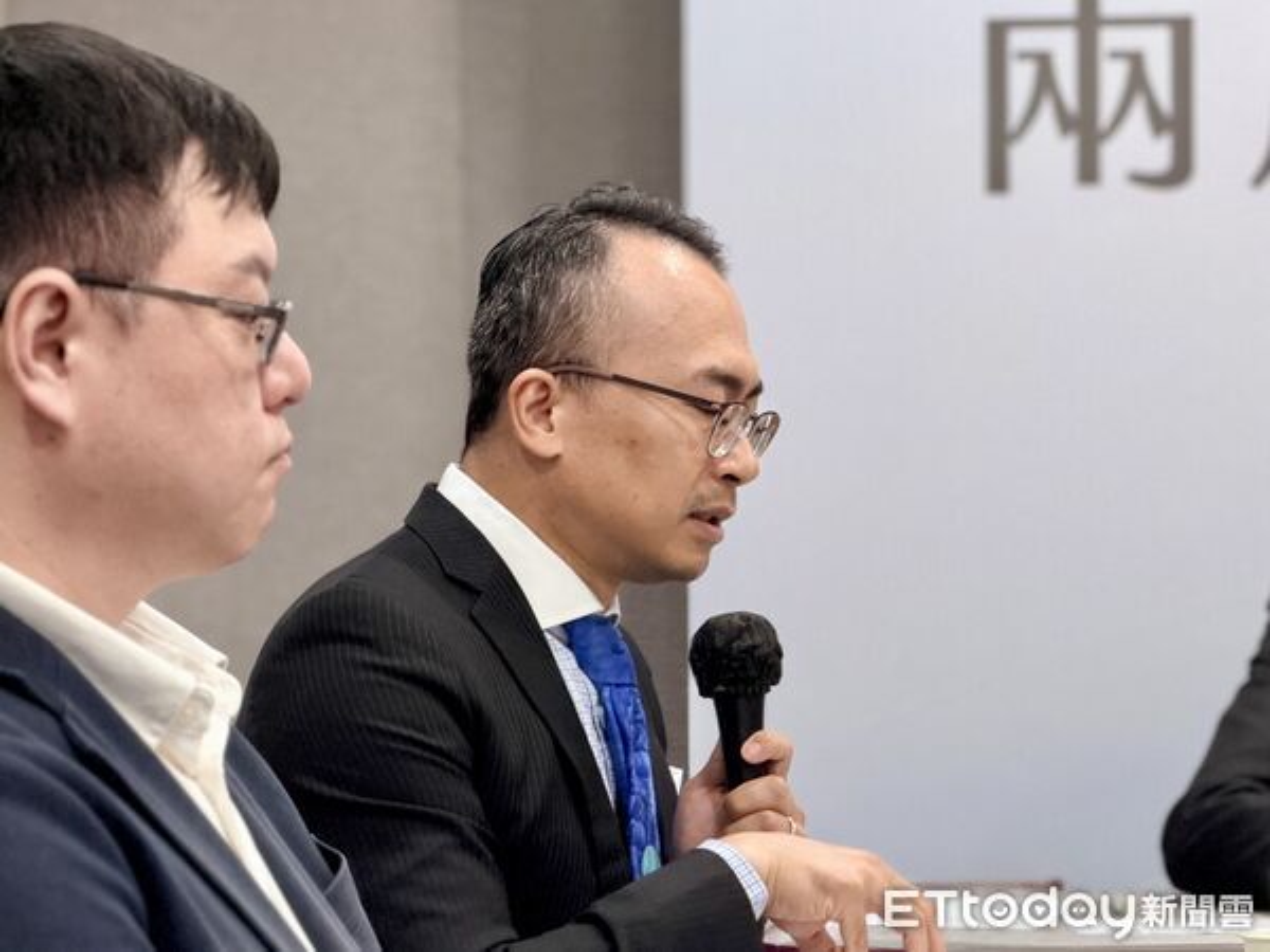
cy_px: 476
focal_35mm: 100
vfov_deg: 14.8
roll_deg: +0.7
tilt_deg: -1.4
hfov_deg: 19.6
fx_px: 3669
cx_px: 635
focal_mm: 16.89
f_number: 2.8
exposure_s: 1/60
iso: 250
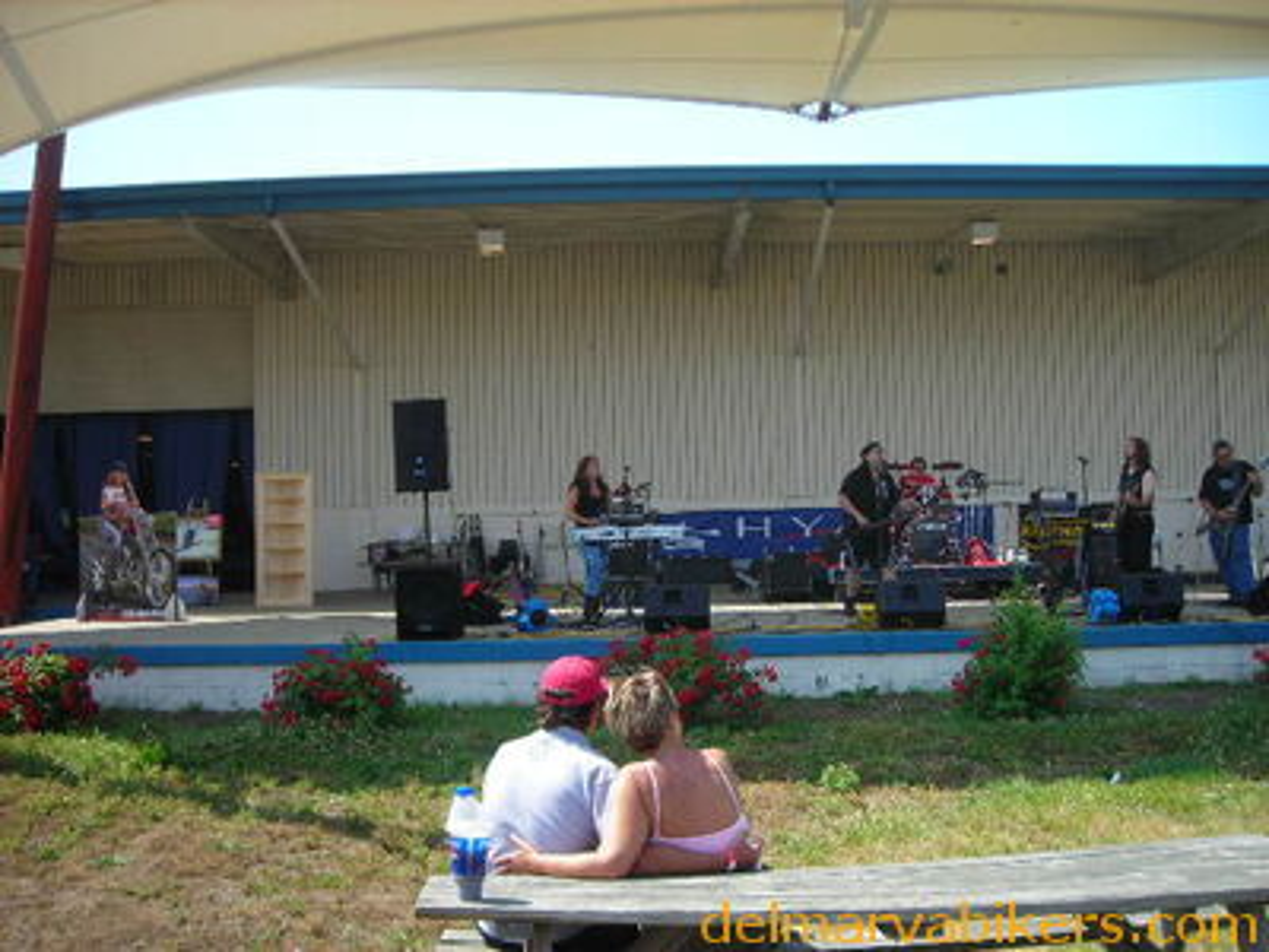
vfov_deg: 37.7
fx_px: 1393
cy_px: 476
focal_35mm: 38
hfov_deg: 49.0
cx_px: 634
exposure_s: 1/302
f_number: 3.2
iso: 50
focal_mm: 6.3
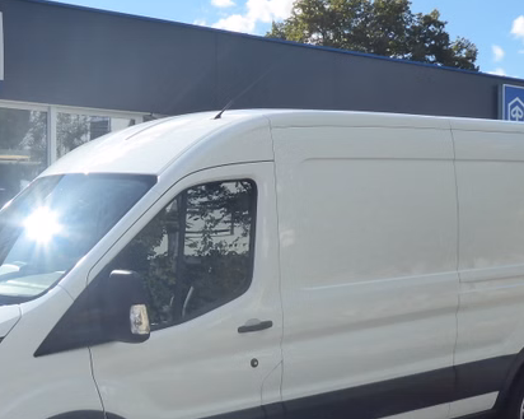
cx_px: 211
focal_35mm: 55
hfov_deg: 34.1
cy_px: 283
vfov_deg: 27.4
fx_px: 852
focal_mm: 5
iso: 160
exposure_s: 1/800
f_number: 3.5
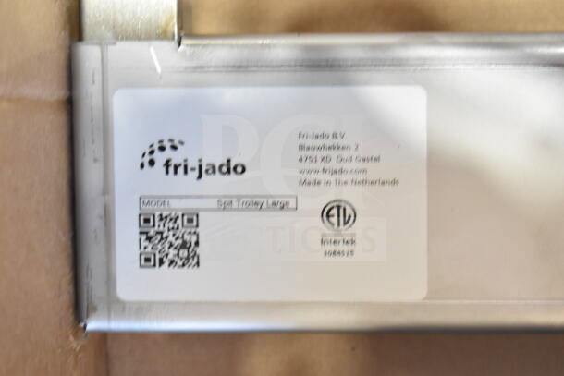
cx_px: 282
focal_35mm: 82
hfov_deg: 24.6
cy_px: 188
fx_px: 1293
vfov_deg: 16.6
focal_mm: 55
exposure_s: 1/100
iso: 1600
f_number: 5.6
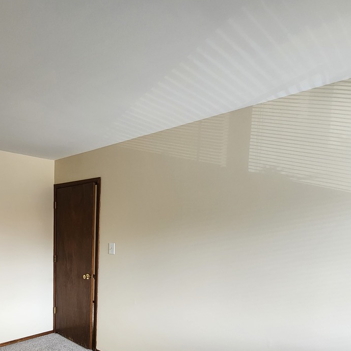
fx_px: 275
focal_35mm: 24
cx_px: 52
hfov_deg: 58.1
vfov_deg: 61.5
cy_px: 261
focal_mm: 2.2
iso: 250
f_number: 2.2
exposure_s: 1/60
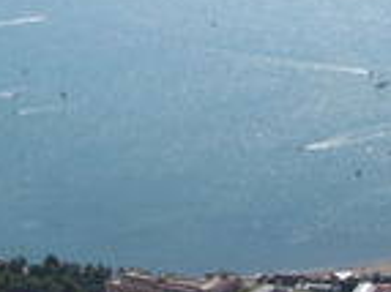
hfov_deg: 15.3
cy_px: 126
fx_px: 1445
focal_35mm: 128
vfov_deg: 11.6
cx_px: 74
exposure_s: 1/750
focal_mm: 6.3
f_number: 5.6
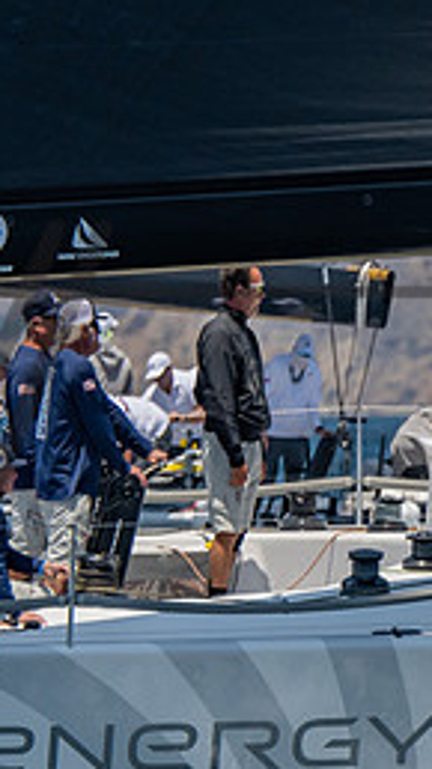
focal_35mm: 1332
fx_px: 27143
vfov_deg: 1.6
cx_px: 52
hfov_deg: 0.9
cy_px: 67
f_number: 5.6
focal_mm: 330
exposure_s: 1/1600
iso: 320
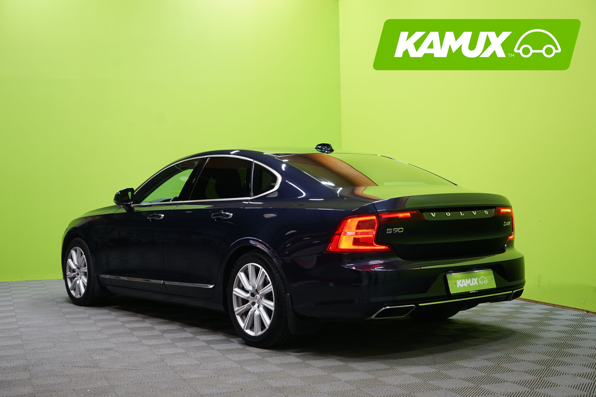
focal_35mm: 48
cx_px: 298
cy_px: 198
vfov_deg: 28.1
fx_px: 795
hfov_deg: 41.1
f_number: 4.5
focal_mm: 48
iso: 400
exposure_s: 1/20
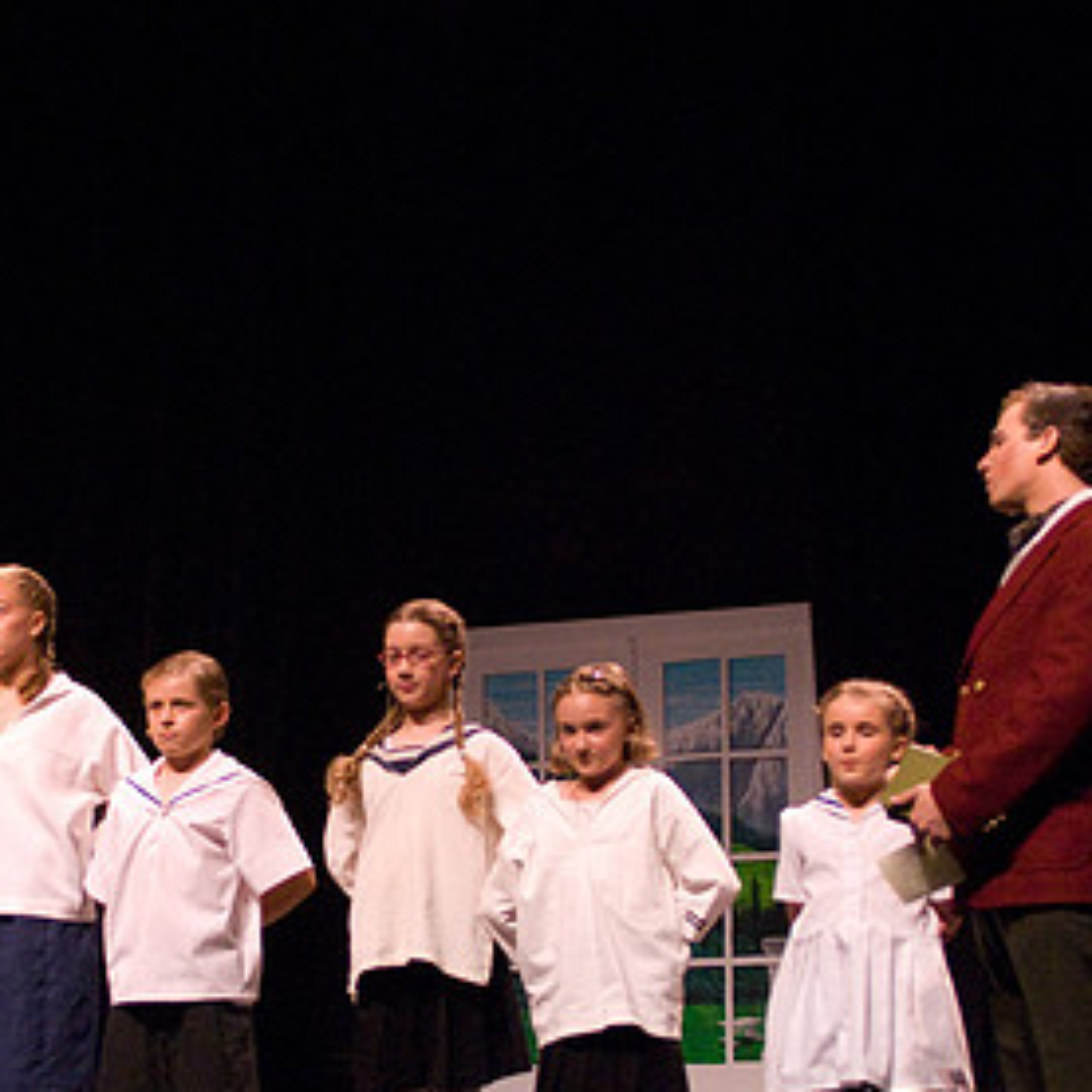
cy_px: 729
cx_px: 347
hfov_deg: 20.8
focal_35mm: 83
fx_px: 2958
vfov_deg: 20.8
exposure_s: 1/160
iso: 1600
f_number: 2.8
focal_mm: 31
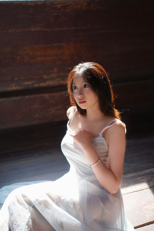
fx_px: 321
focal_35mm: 50
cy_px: 116
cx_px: 77
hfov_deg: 27.0
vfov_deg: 39.6
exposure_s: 1/1600
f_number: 2
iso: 400
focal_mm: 50
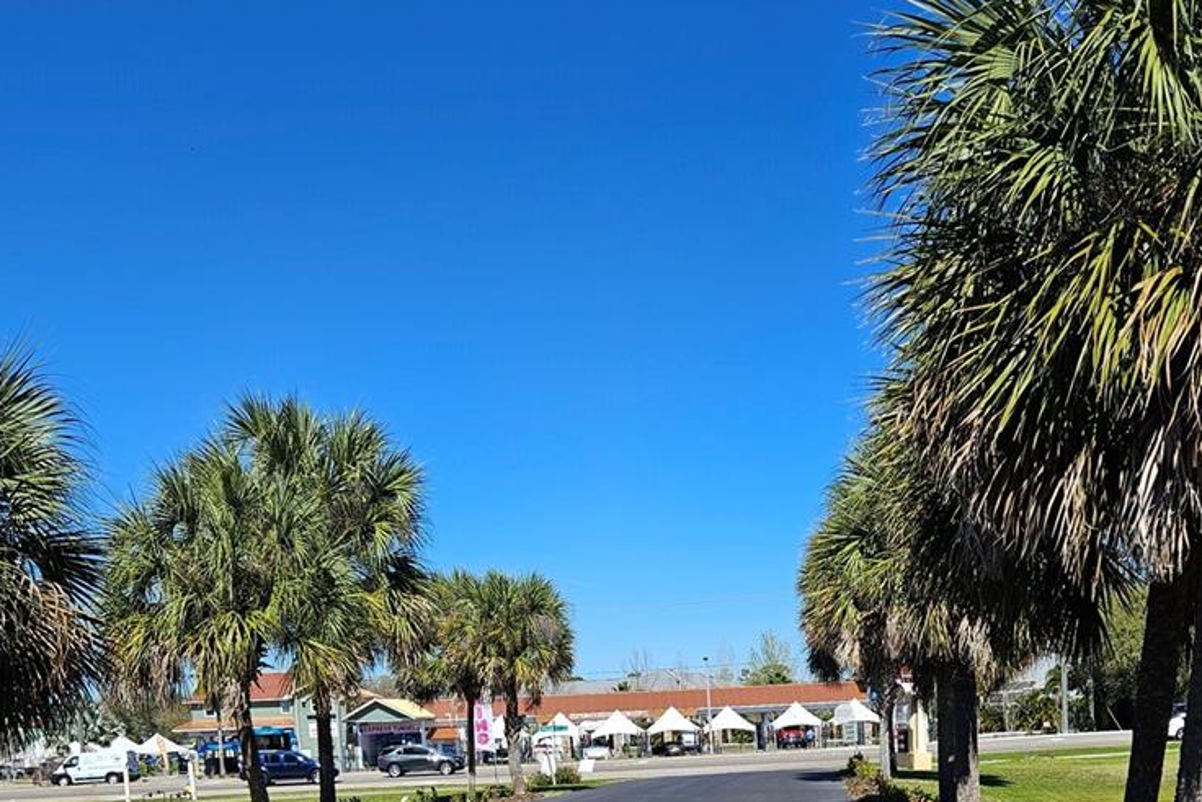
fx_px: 1302
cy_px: 851
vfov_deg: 31.0
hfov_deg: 49.3
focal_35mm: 39
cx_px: 704
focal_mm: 5.4
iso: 25
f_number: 1.8
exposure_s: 1/1864
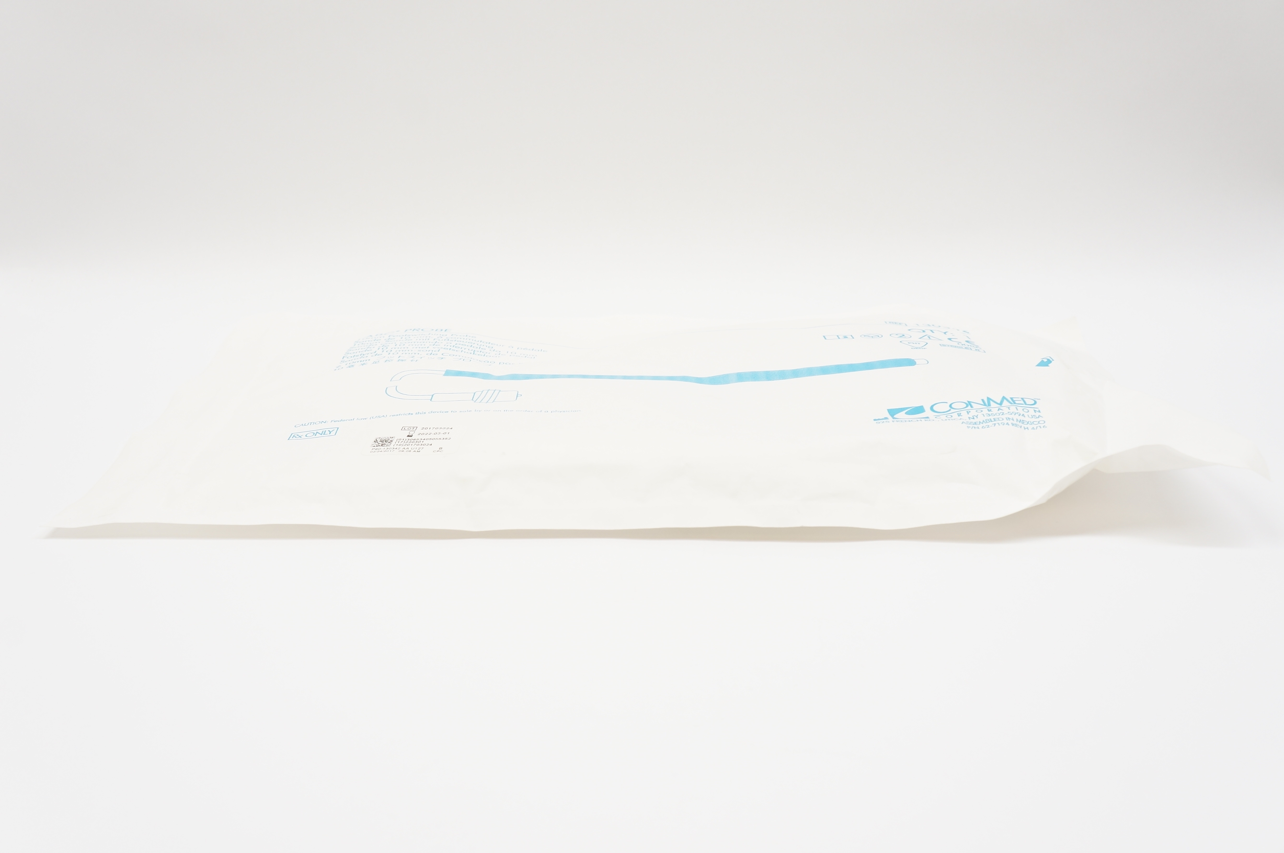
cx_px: 642
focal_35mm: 34
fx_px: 1229
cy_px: 426
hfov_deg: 55.2
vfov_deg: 38.3
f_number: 6.3
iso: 400
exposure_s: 1/50
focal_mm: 23
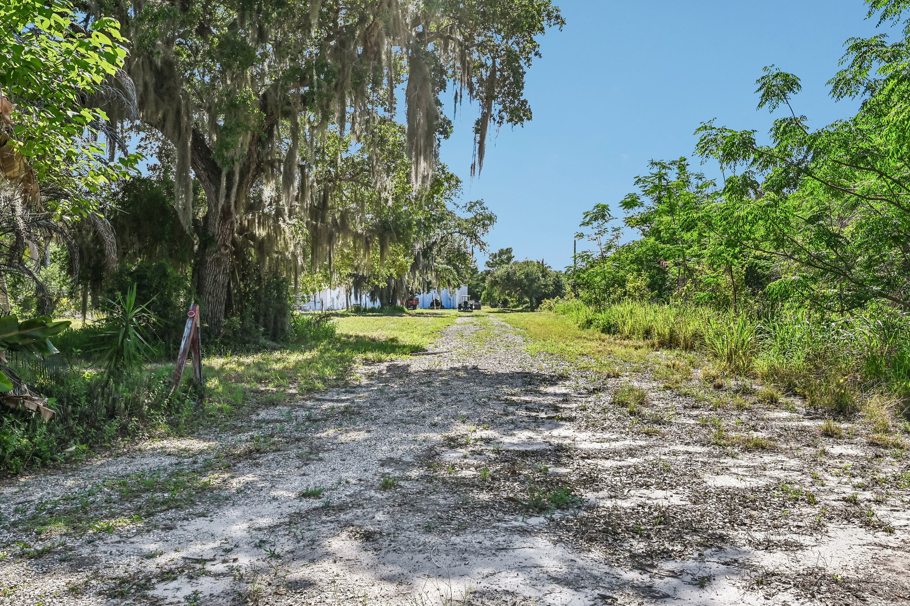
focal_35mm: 30
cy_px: 303
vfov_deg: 43.6
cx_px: 455
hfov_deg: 61.9
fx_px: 758
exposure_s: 1/2500
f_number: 8
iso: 1000
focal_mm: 30
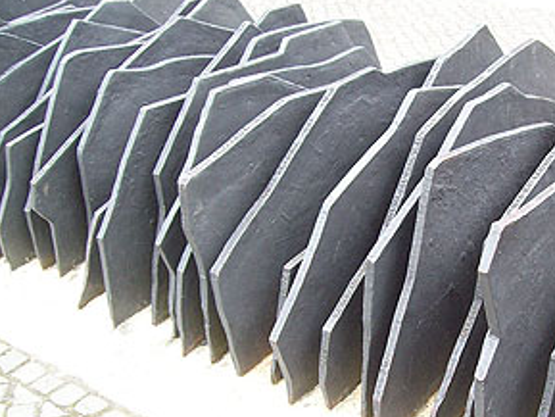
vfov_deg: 26.0
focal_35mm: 56
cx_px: 428
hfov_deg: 33.5
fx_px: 898
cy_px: 271
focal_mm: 6
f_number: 2.7
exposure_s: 1/197
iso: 80
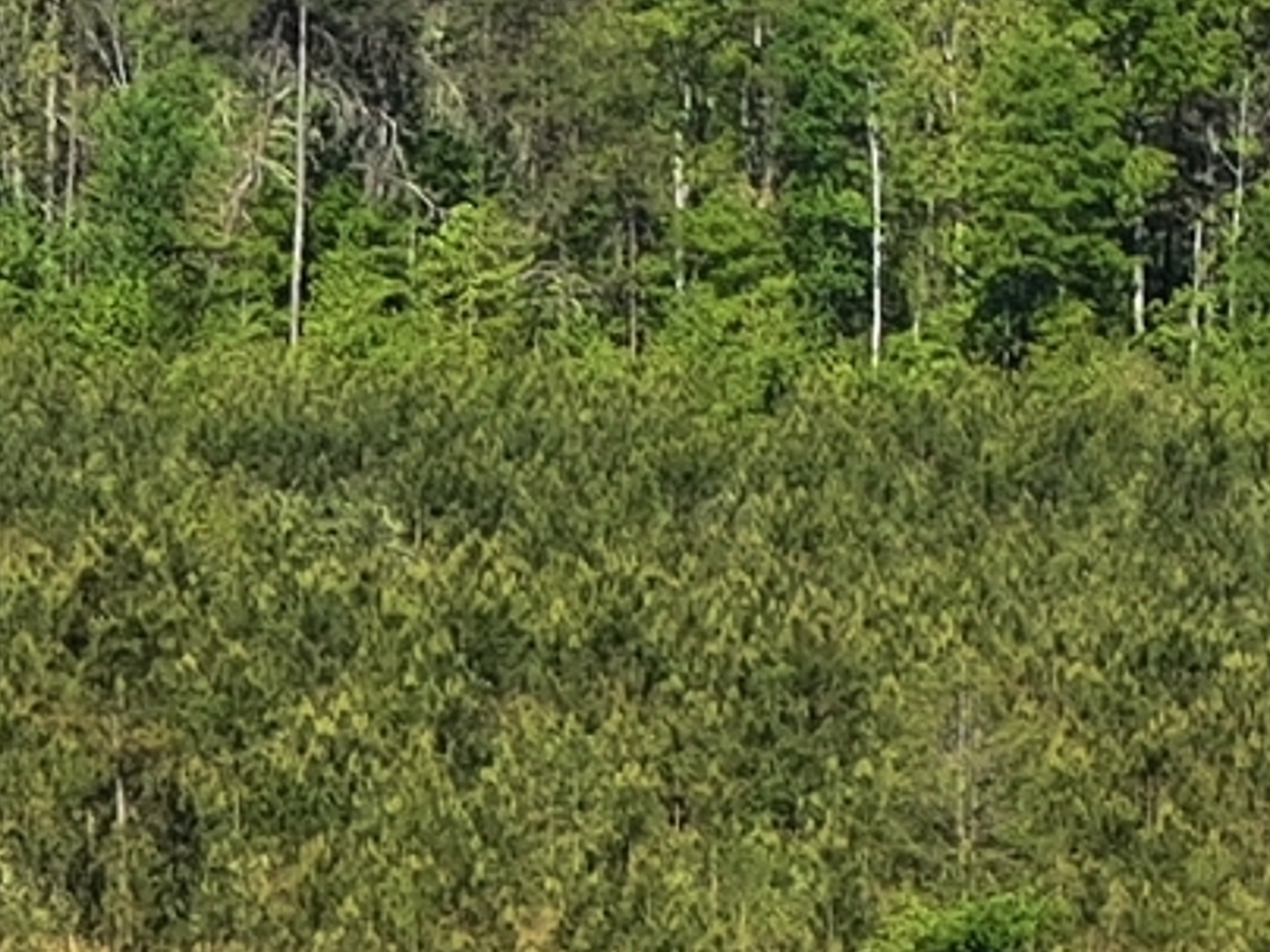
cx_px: -2703
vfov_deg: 2.8
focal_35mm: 532
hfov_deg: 3.6
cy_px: 1951
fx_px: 19518
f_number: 2.8
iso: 110
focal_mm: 19.35
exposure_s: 1/1000
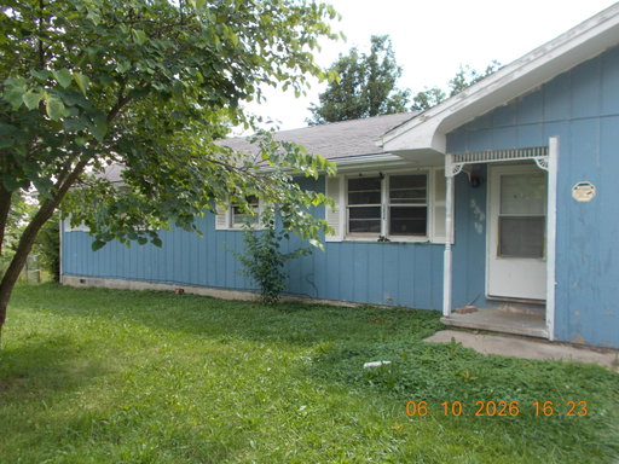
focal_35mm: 26
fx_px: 465
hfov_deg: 67.3
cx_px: 310
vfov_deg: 53.1
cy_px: 232
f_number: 3.2
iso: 80
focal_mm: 4.6
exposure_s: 1/200
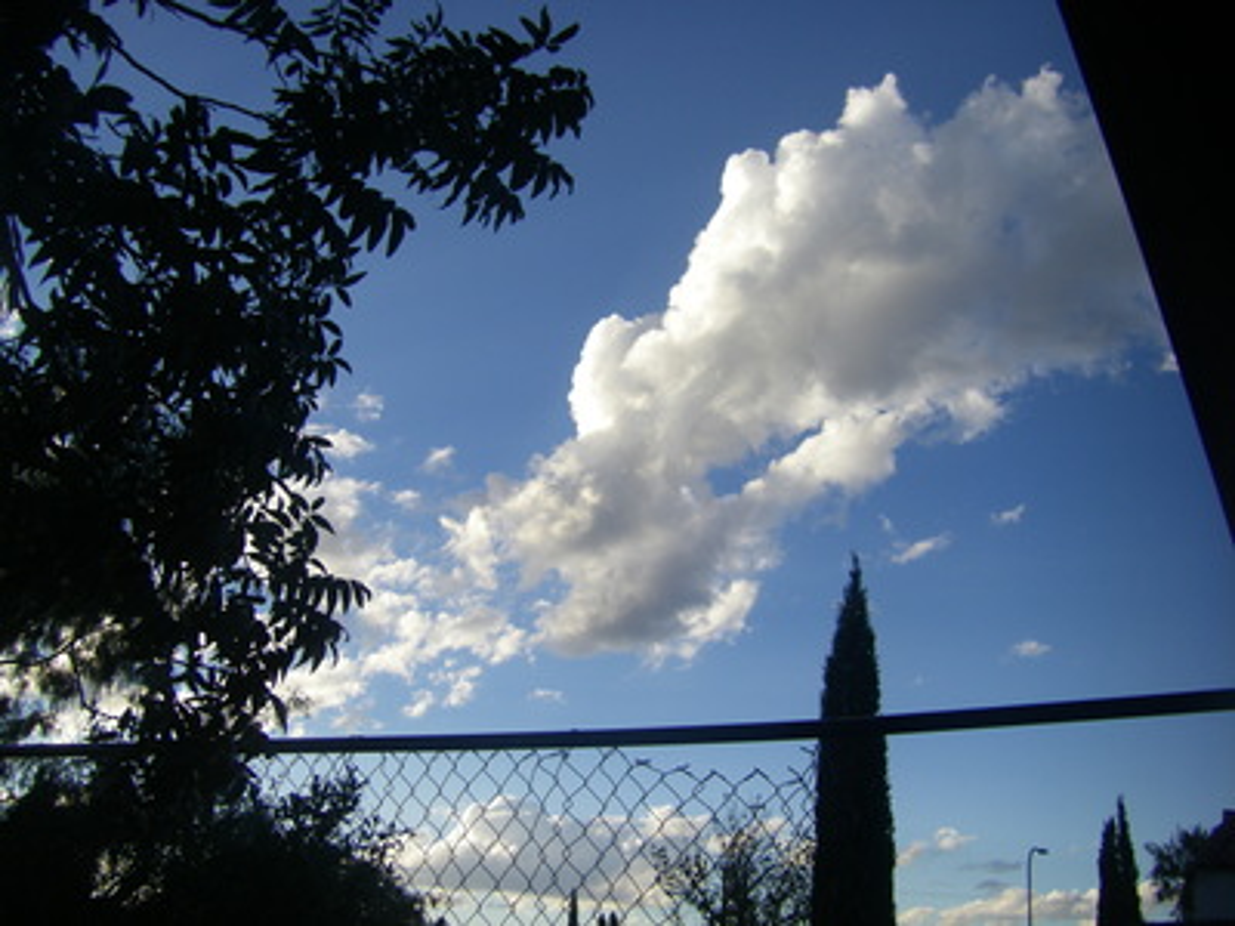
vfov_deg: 37.7
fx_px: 1356
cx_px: 618
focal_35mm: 38
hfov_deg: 49.0
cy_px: 463
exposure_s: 1/160
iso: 64
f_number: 7
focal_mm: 6.3
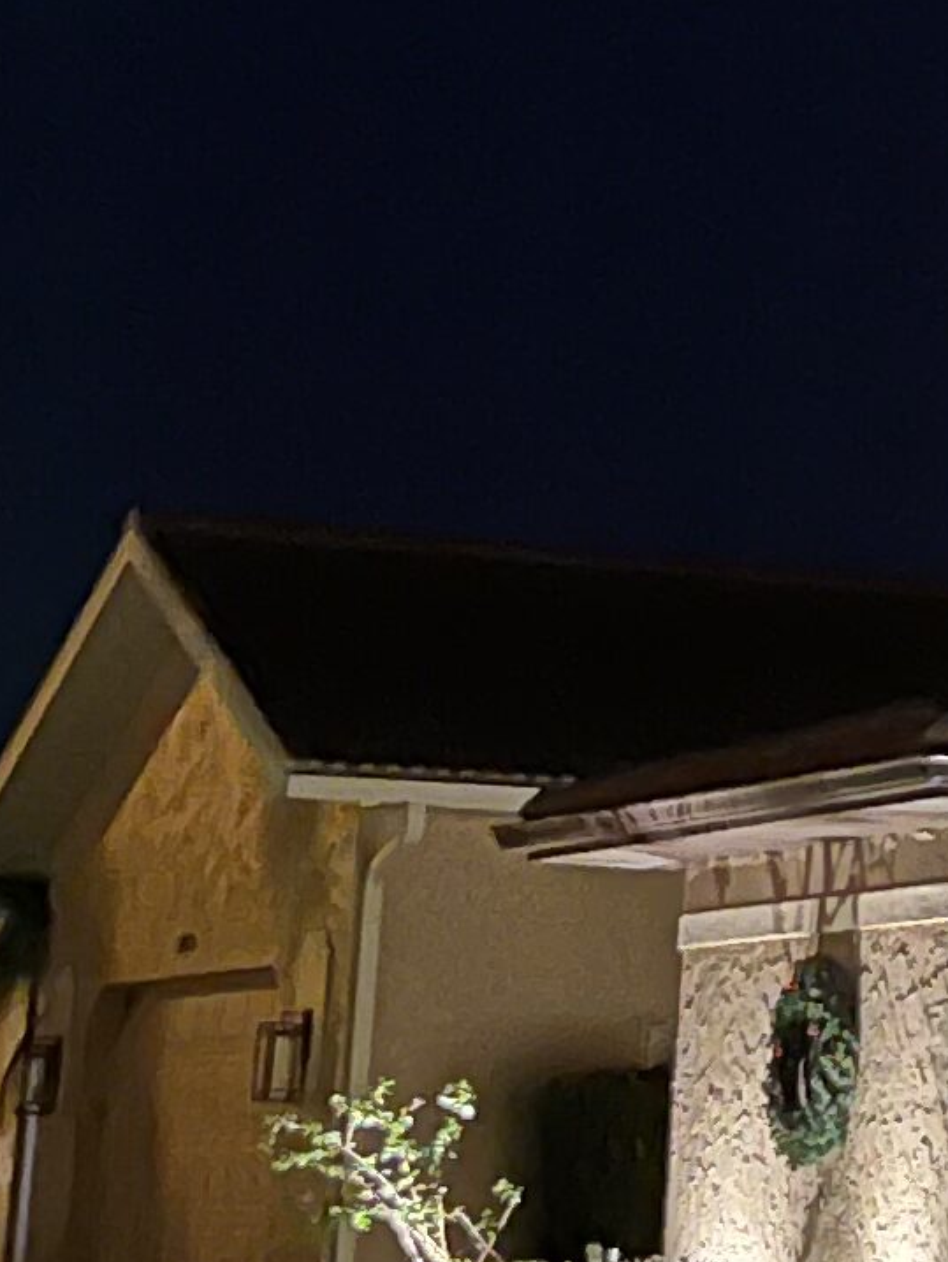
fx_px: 5328
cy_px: -179
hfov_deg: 9.9
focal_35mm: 146
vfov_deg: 13.2
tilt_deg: +16.0
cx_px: 1268
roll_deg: -2.9
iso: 1250
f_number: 1.5
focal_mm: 5.7
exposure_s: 1/15
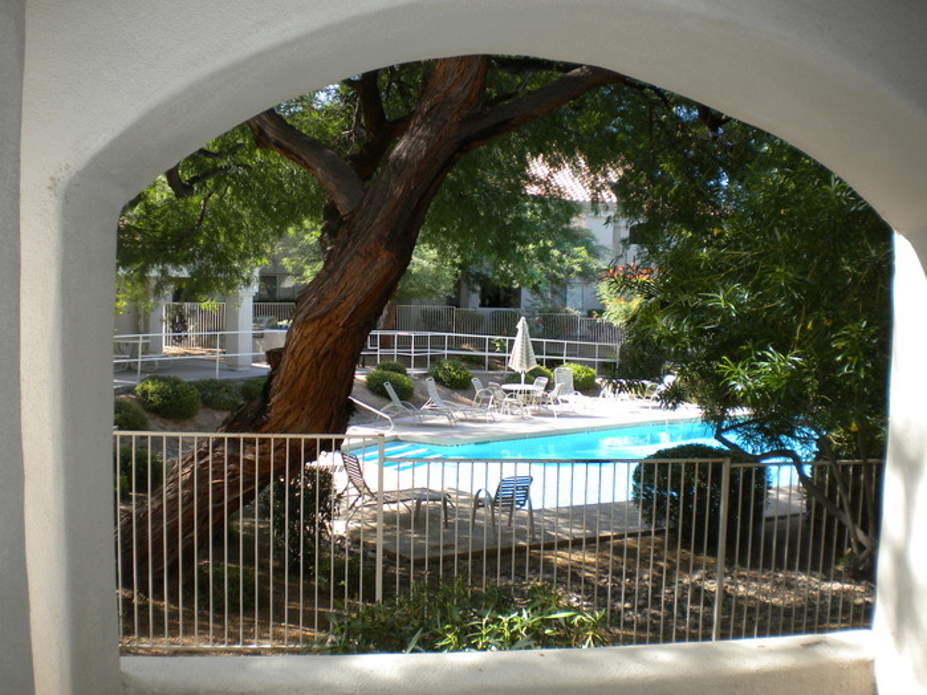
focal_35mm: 35
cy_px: 348
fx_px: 937
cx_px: 464
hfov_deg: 52.6
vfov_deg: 40.7
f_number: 4.6
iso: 113
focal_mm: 6.3
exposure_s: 1/176
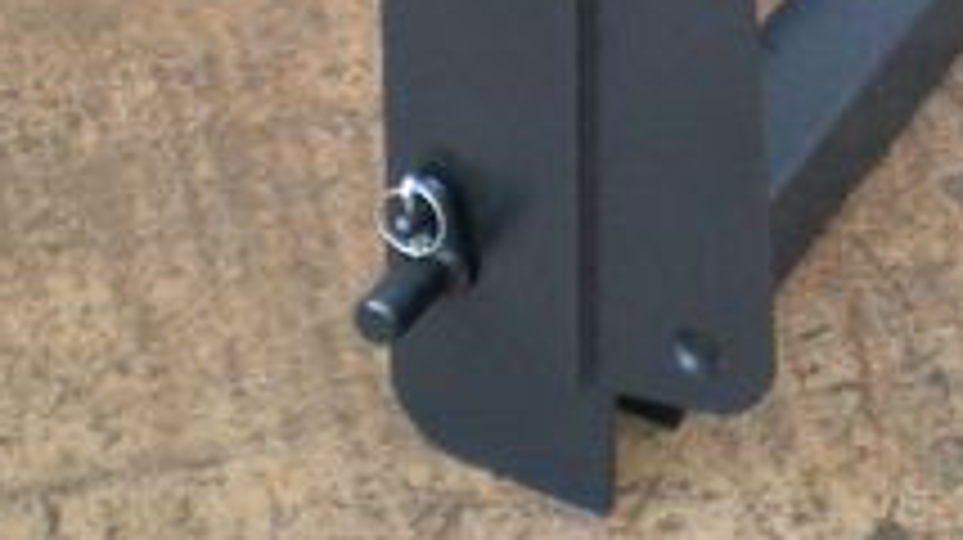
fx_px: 2960
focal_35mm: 116
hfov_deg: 18.1
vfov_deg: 10.0
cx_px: 896
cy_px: -342
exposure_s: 1/60
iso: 125
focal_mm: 6.3
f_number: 3.1
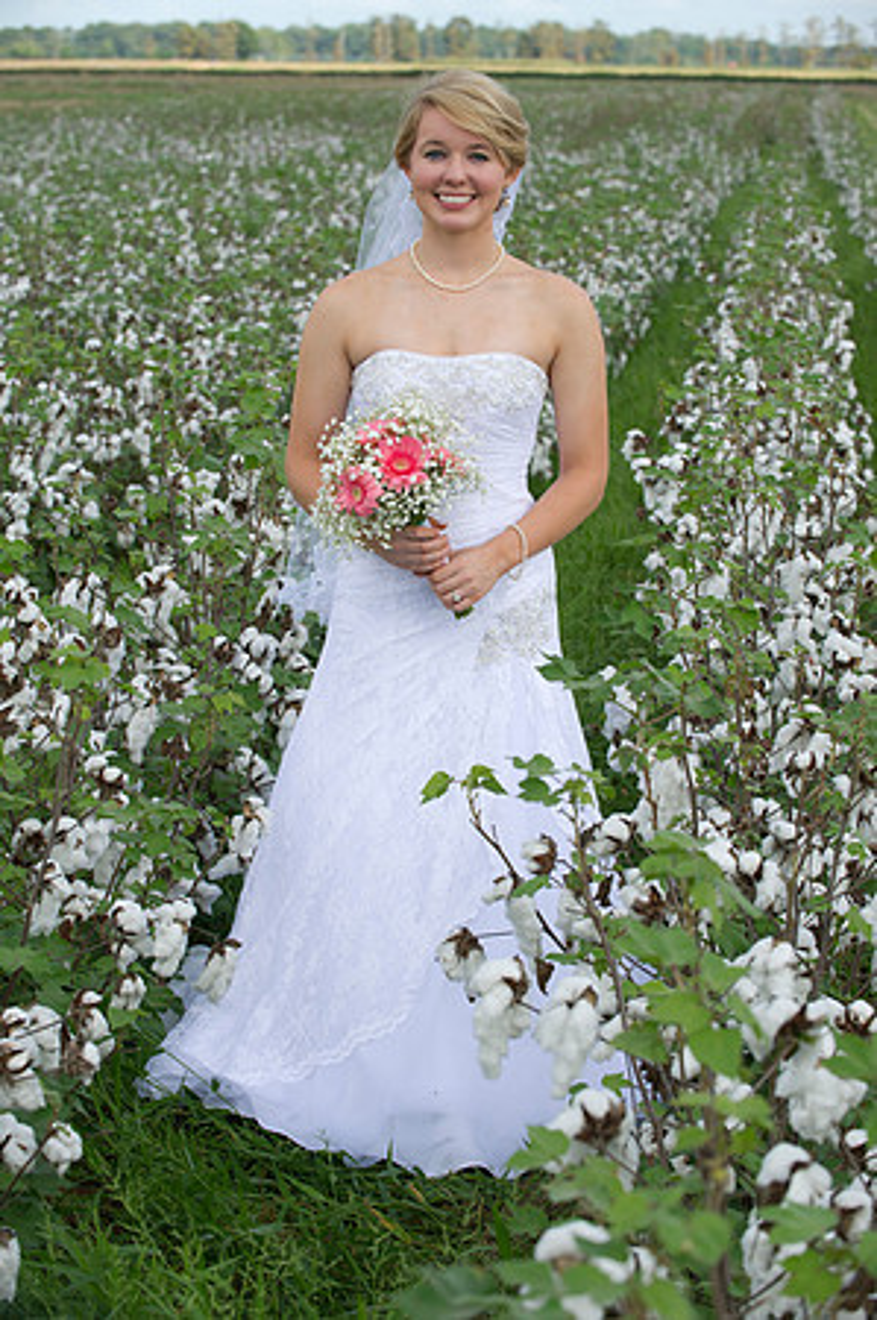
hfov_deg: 15.2
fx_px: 3296
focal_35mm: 90
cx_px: 438
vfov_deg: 22.6
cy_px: 660
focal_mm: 90
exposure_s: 1/200
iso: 160
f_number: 6.3
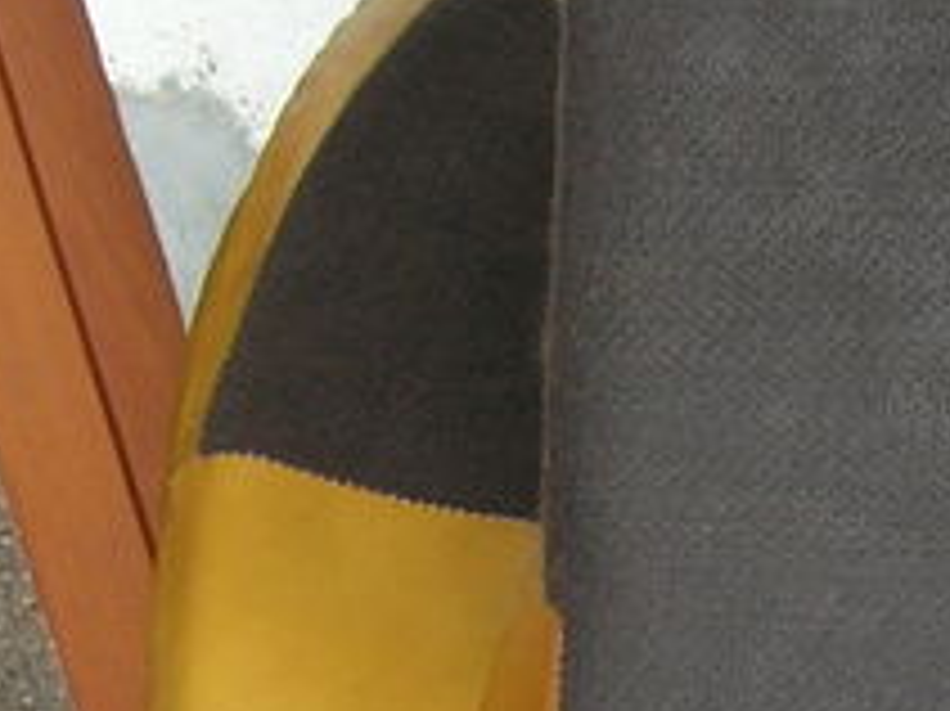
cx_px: 1207
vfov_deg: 9.0
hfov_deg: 12.0
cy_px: 986
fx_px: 4416
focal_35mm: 161
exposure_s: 1/14
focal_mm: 5.7
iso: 50
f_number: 4.9
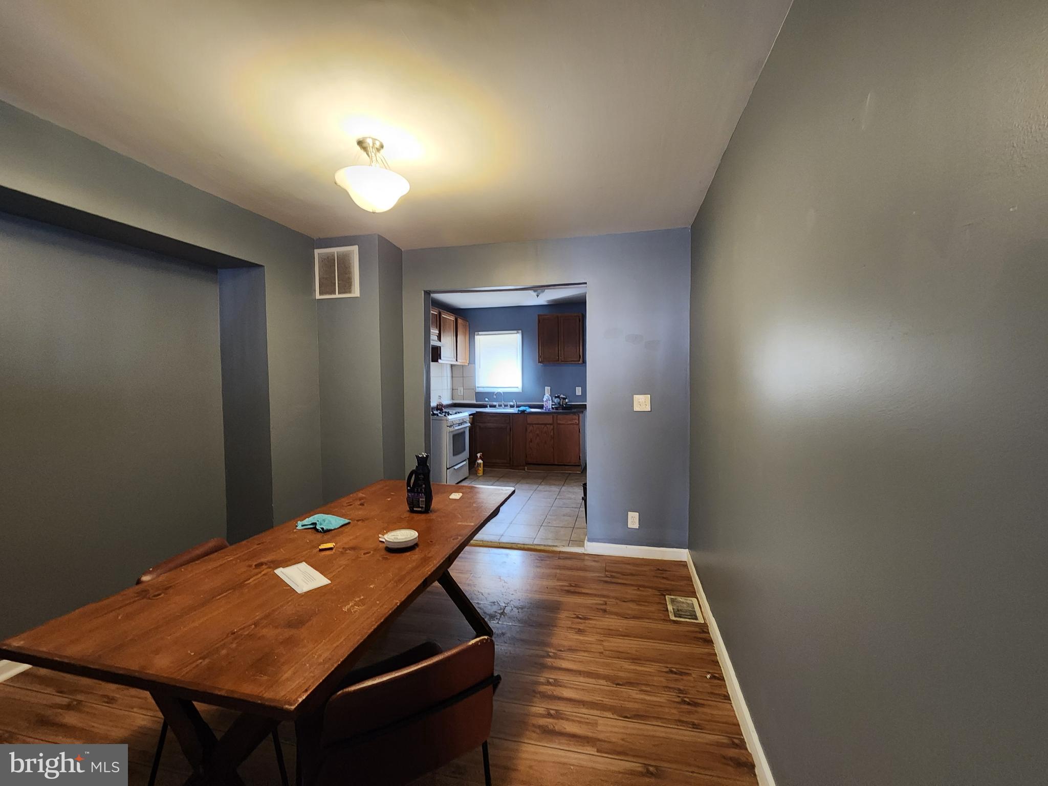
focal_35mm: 13
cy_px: 393
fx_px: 394
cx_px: 524
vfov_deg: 89.9
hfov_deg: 106.2
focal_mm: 2.2
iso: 400
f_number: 2.2
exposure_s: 1/40
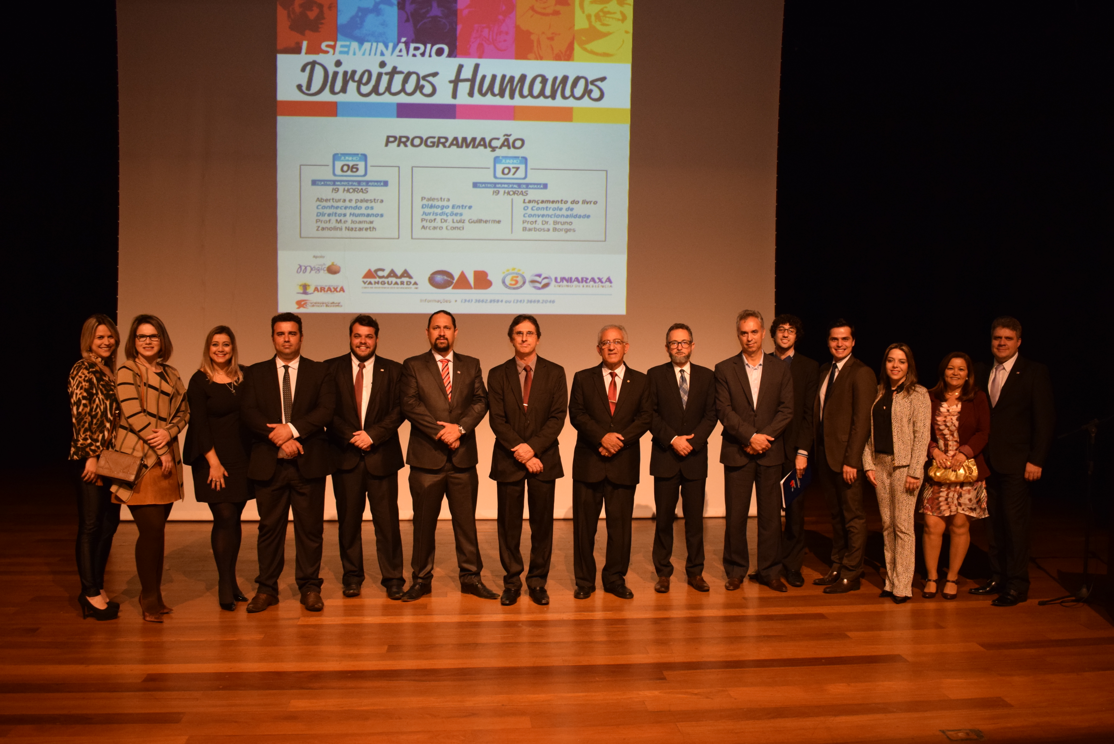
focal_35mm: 34
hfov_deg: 55.1
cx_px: 557
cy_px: 372
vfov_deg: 38.4
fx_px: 1068
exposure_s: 1/60
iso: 1800
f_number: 3.8
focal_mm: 23
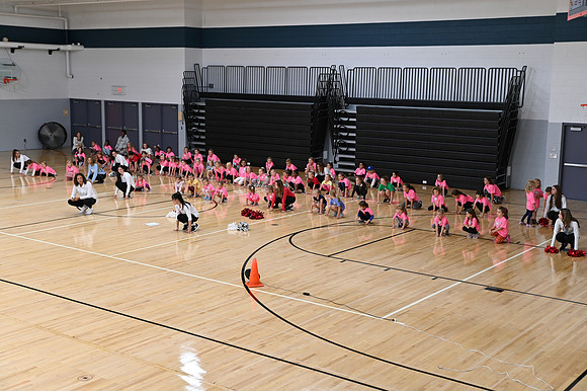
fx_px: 815
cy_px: 196
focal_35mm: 50
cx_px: 294
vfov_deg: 27.0
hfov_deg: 39.6
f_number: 3.5
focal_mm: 50
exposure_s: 1/50
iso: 800
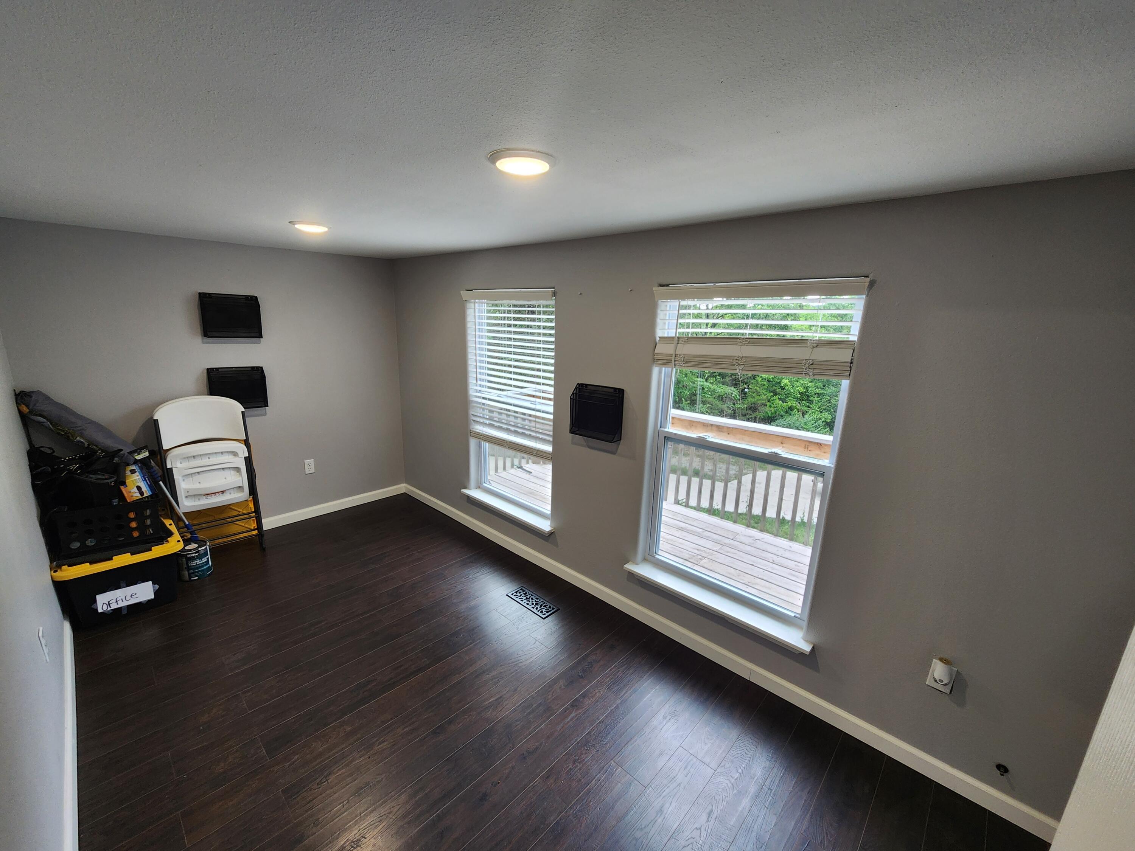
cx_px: 568
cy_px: 426
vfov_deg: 89.9
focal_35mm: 13
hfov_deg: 106.2
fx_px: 426
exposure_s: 1/60
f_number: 2.2
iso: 125
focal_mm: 2.2
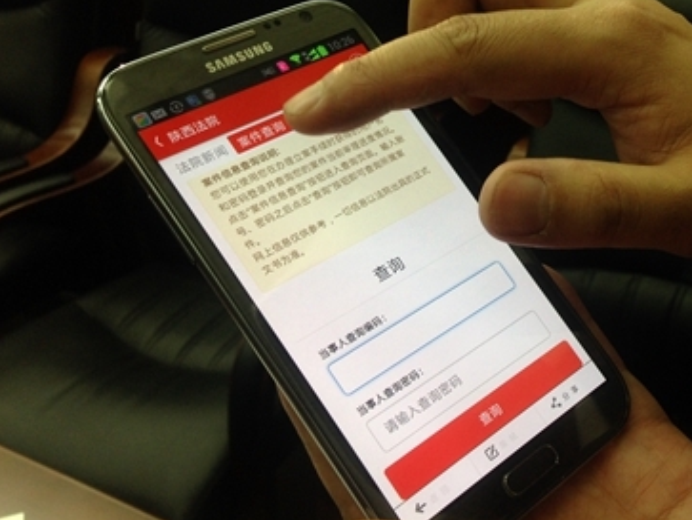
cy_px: 226
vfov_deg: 29.1
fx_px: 1001
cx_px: 513
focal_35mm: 50
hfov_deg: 37.3
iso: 64
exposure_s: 1/20
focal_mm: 4.12
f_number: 2.4
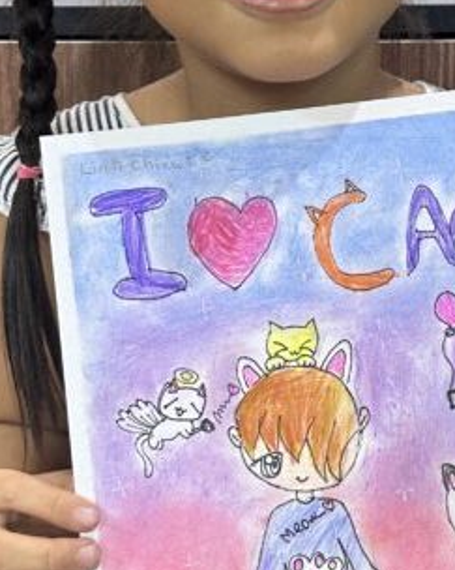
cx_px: 363
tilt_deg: -14.3
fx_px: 1297
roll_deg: -1.2
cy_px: 229
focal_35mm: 77
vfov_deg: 24.7
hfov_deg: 19.7
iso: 125
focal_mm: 6.86
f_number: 1.78
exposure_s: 1/100
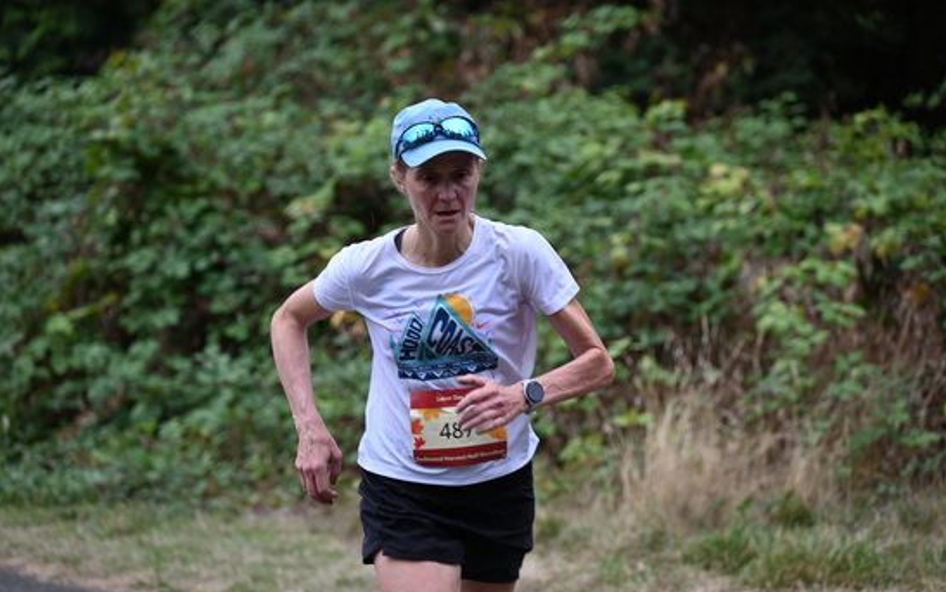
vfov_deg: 6.4
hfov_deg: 10.2
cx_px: 472
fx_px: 5286
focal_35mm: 205
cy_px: 290
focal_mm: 200
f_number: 6.3
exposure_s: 1/250
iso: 720
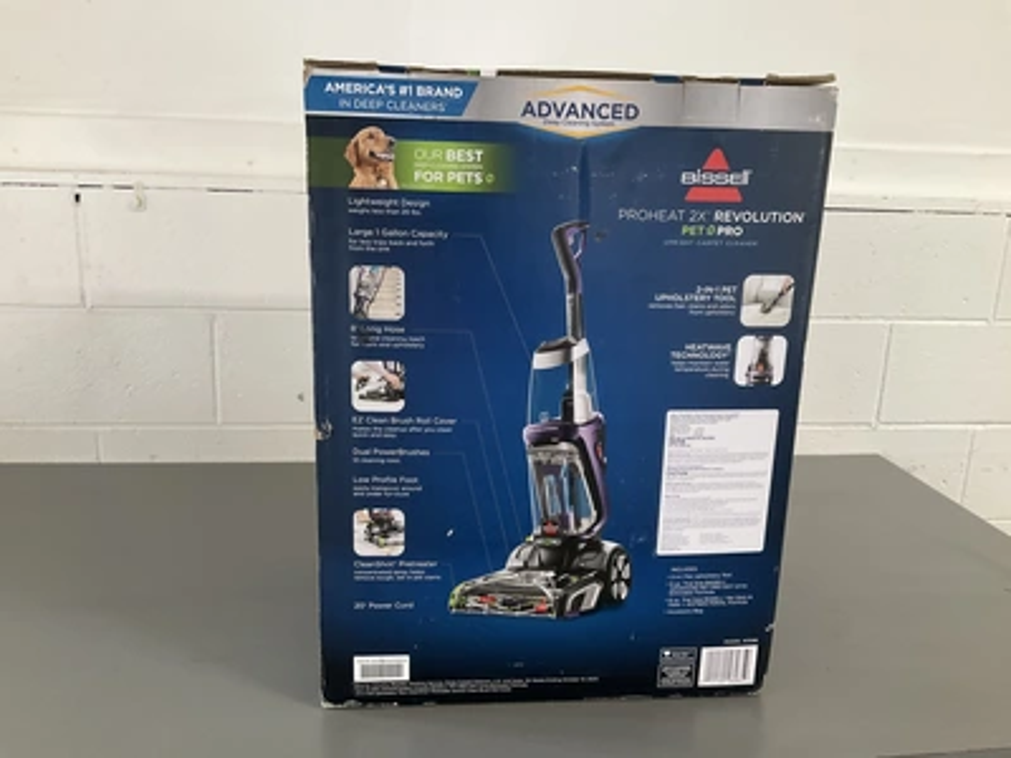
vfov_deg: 48.2
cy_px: 379
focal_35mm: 29
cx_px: 506
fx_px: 847
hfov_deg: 61.7
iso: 250
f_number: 1.8
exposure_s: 1/60
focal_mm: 3
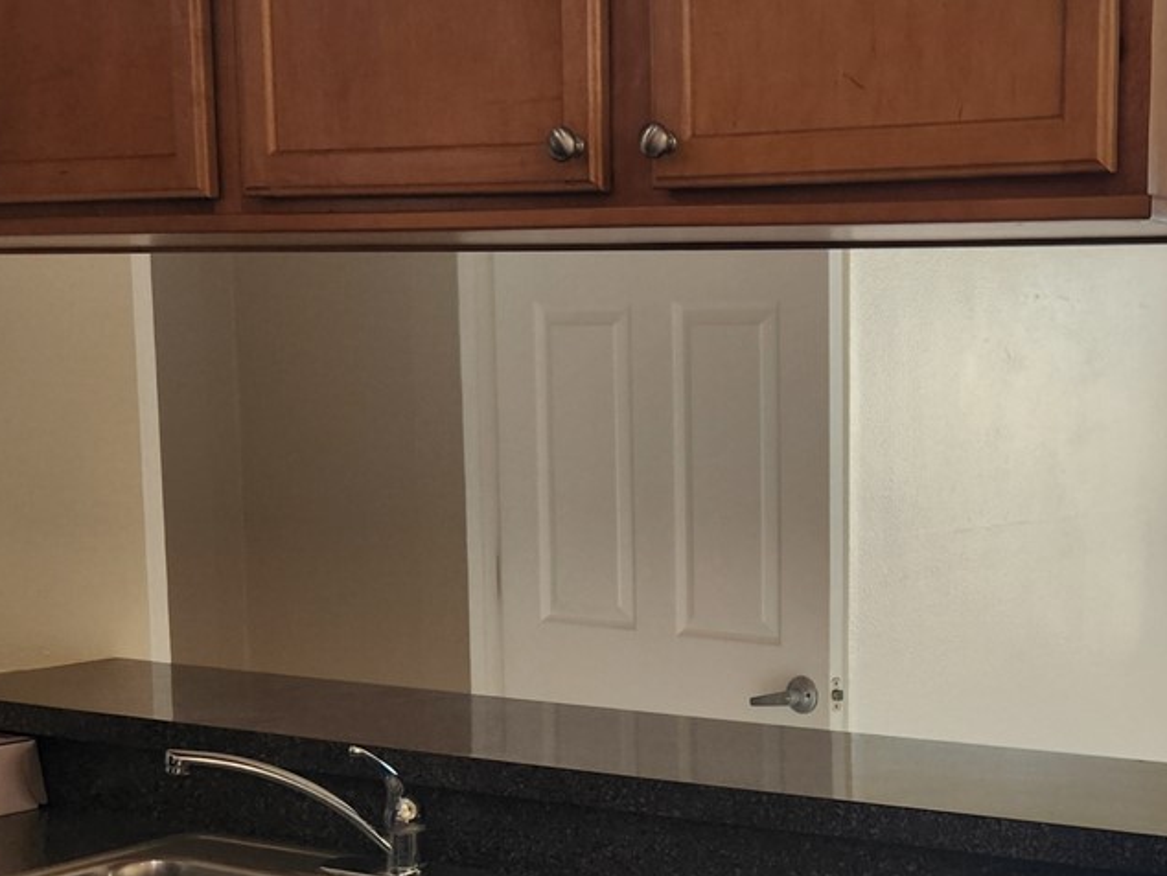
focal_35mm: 58
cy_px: 659
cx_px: 992
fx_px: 1956
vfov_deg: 25.0
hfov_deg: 32.0
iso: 80
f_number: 1.8
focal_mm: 5.4
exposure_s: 1/120
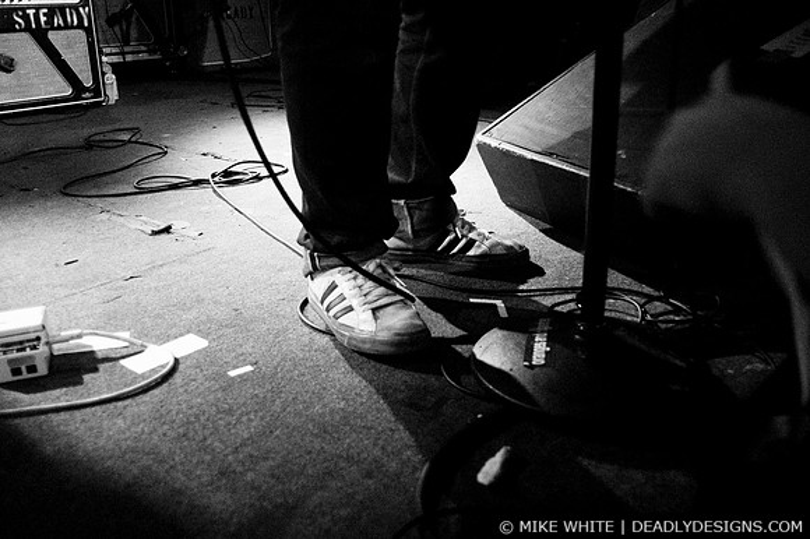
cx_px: 405
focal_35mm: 30
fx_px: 675
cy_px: 270
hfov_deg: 62.0
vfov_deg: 43.6
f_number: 2.8
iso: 1600
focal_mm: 20
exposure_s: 1/60
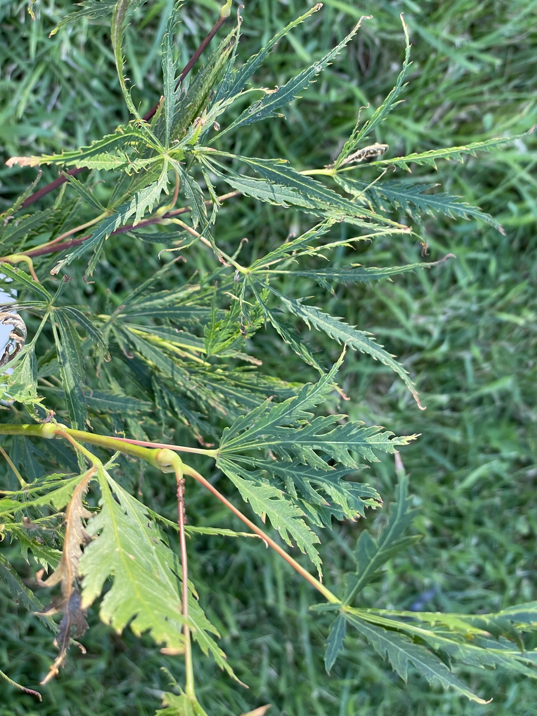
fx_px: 1076
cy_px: 358
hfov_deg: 28.0
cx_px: 268
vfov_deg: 36.8
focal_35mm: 52
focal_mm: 6
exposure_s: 1/99
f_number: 2
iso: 40
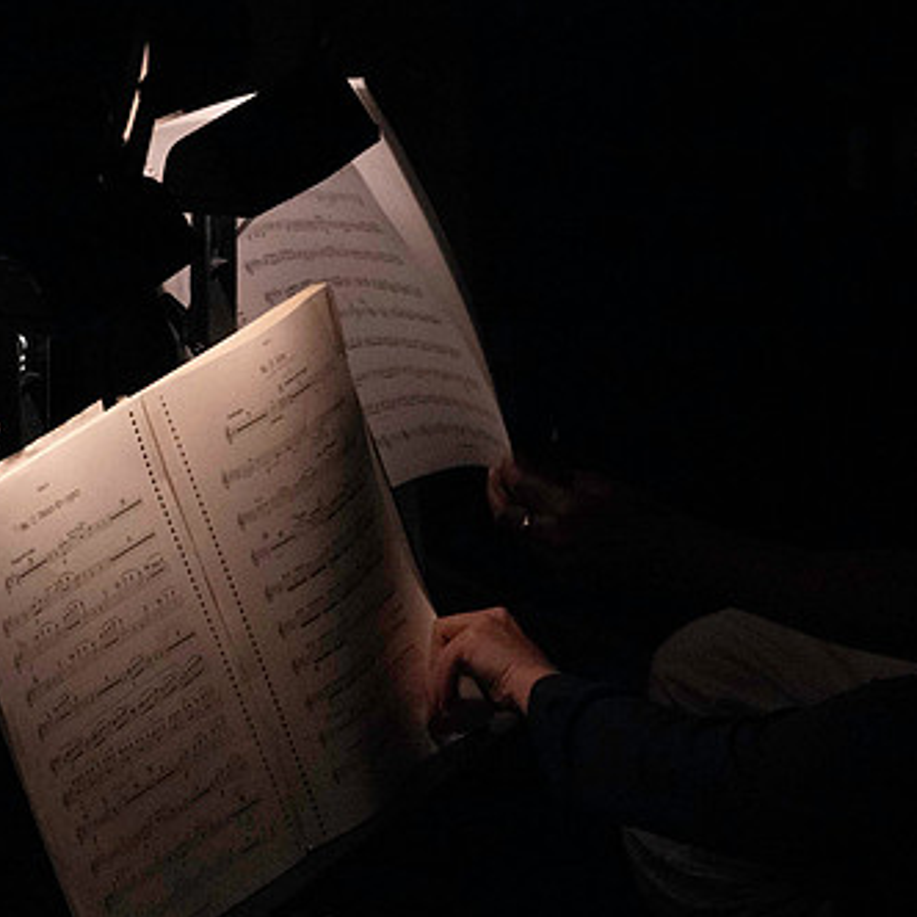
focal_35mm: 236
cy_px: 507
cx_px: 191
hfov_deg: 7.4
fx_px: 7073
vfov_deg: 7.4
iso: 25600
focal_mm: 159
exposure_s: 1/320
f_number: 18
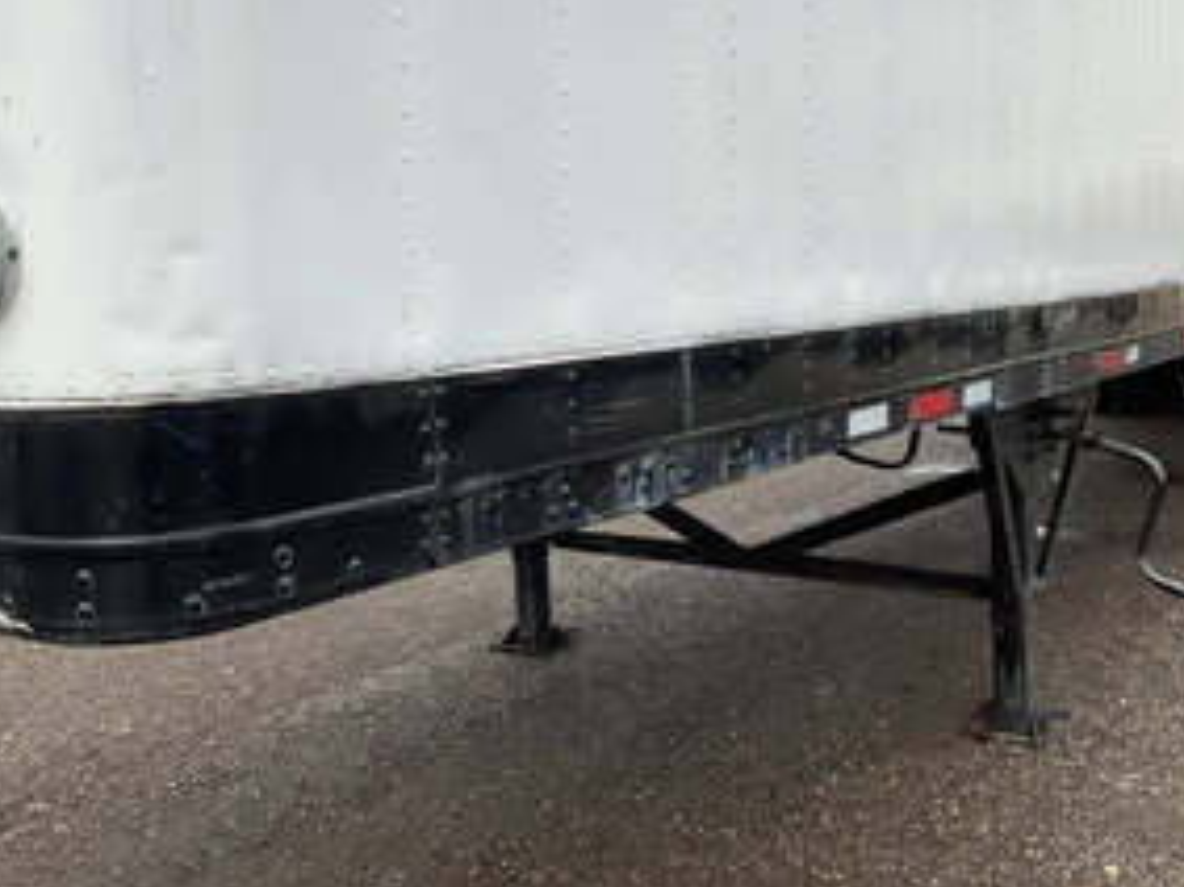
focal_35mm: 41
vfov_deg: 35.1
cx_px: 602
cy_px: 423
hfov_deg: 45.8
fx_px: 1402
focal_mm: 3
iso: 25
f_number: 1.8
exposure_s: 1/759
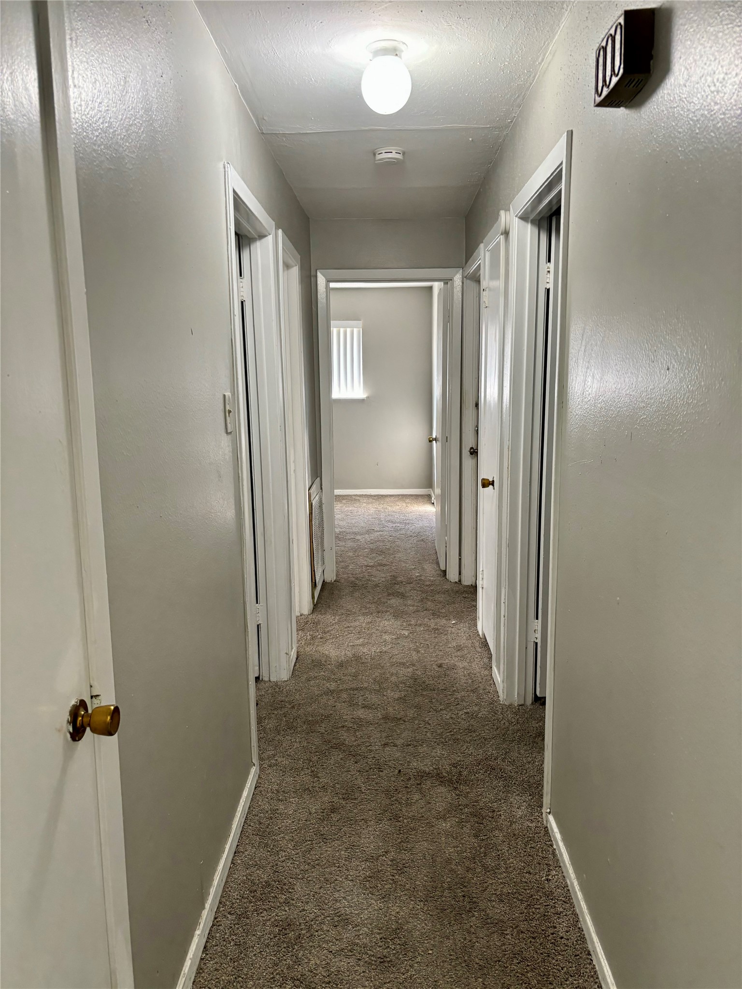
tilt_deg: -9.5
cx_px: 371
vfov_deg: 67.3
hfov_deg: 53.1
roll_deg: -0.6
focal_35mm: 26
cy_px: 494
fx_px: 743
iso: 200
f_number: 1.6
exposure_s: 1/60
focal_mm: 5.96
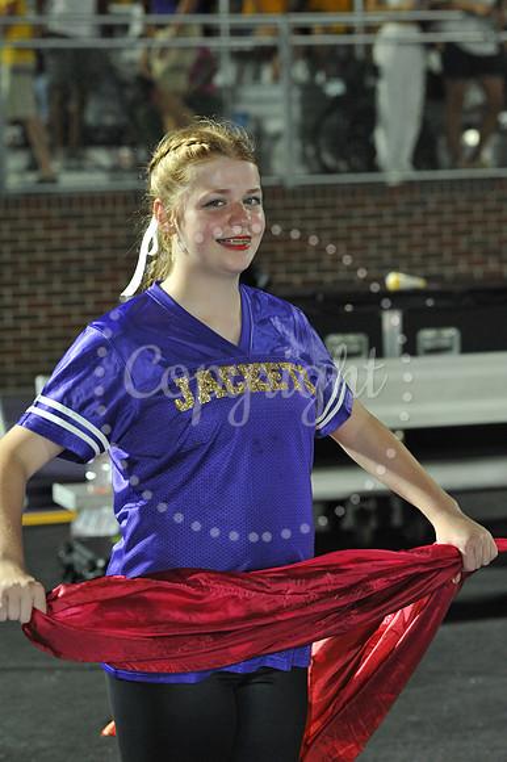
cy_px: 381
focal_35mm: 112
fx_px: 2369
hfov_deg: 12.2
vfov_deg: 18.3
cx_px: 254
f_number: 5.6
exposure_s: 1/250
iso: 4000
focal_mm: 112
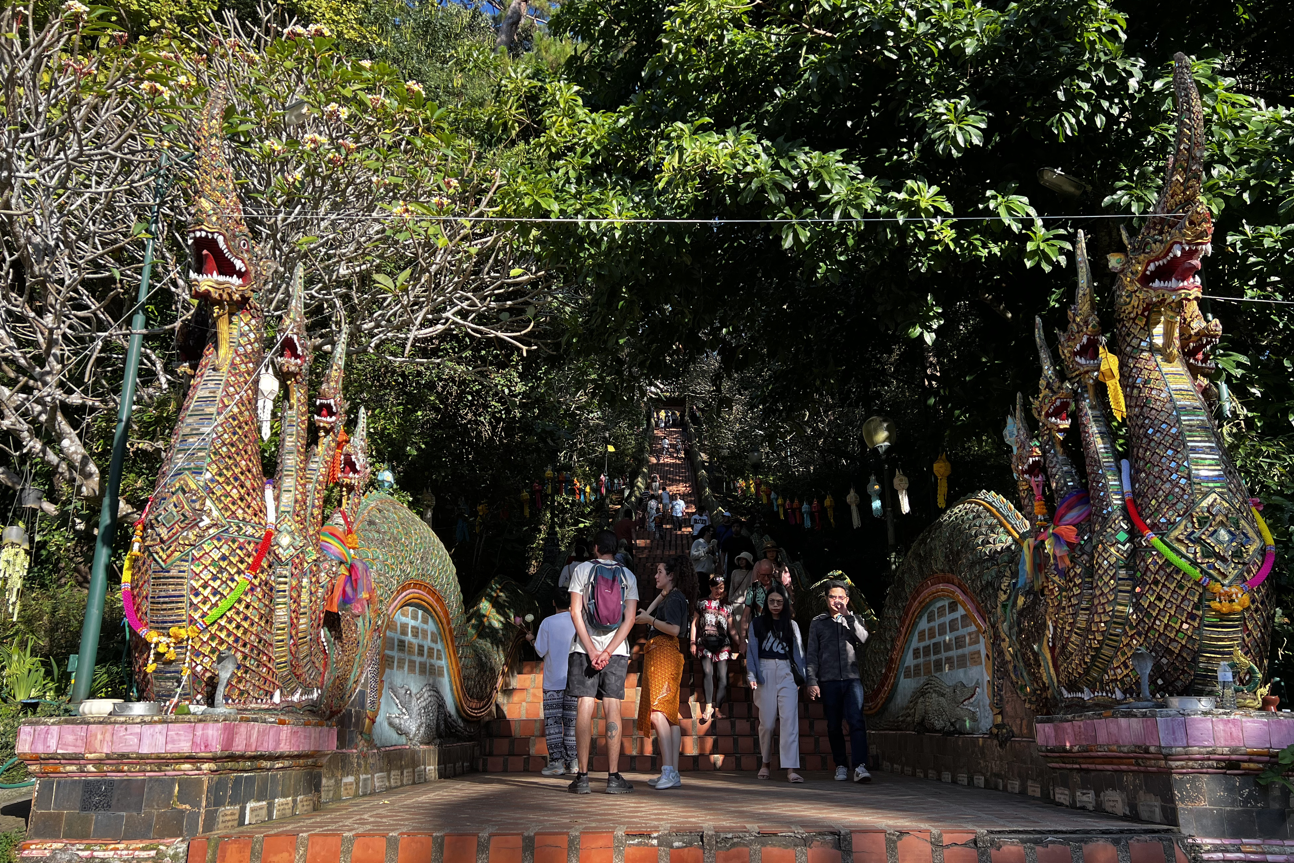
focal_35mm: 28
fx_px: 1006
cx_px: 670
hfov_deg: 65.5
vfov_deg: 46.4
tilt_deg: +18.2
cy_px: 450
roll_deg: +0.6
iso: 50
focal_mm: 5.7
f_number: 1.5
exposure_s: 1/932
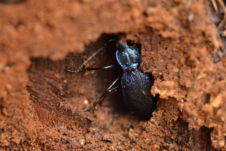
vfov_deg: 9.1
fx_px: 941
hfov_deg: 13.7
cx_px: 113
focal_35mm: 150
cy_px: 76
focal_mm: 100
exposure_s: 1/200
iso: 800
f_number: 4
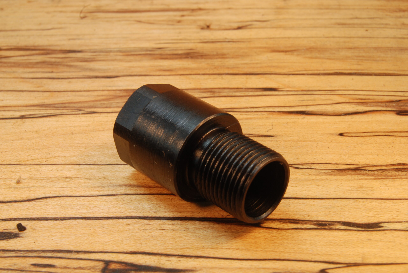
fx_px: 766
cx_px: 204
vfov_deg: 20.2
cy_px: 136
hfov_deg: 29.8
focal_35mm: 68
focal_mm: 45
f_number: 20
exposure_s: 1/13
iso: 200
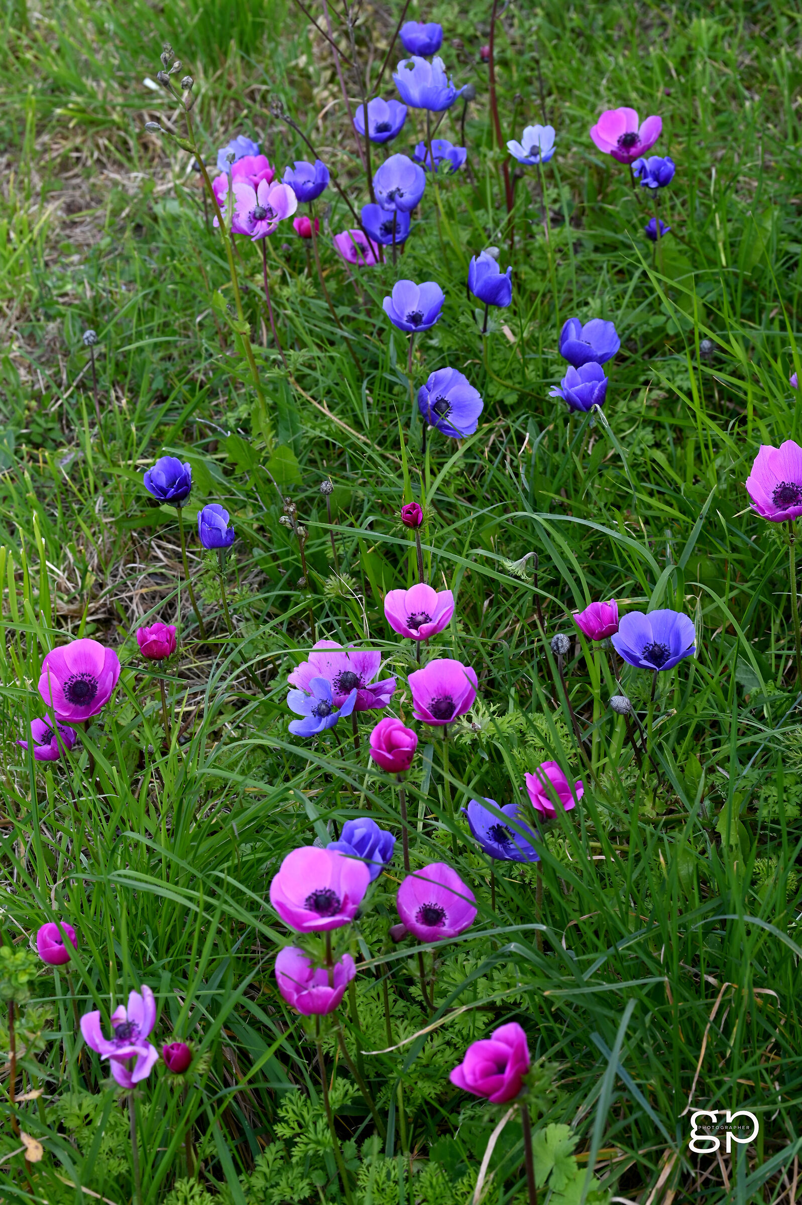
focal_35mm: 90
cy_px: 602
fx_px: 3011
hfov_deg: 15.2
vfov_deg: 22.6
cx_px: 401
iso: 320
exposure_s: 1/80
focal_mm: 90
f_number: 11
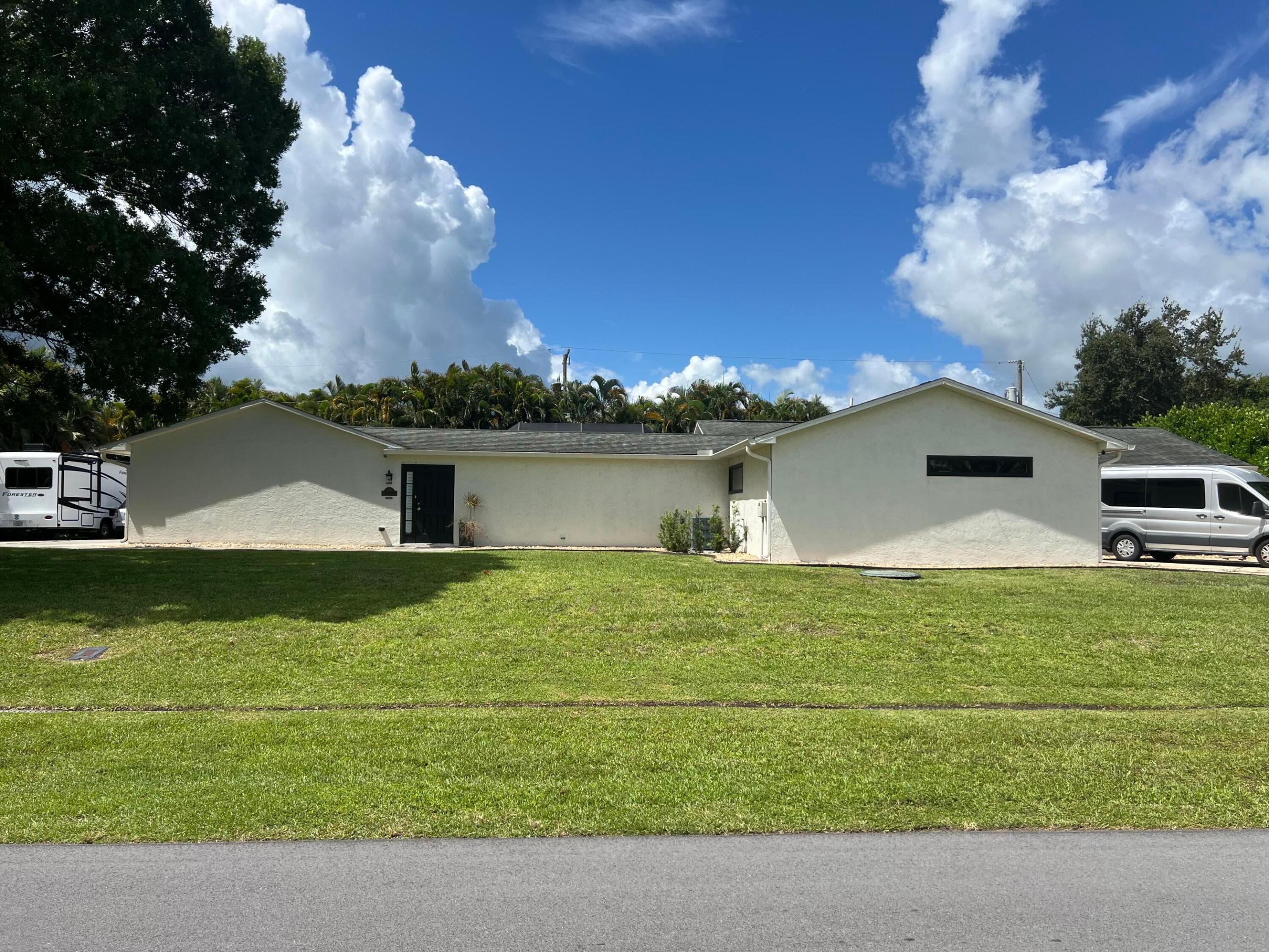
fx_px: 953
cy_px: 476
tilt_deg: +2.2
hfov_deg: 67.3
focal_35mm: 26
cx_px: 634
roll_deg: -0.5
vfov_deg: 53.1
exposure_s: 1/5882
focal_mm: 5.7
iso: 50
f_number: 1.5
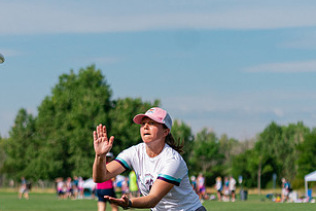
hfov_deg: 11.8
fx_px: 1528
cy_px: 222
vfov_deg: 7.9
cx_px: 119
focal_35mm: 174
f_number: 2.8
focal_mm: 70
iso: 500
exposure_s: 1/12800
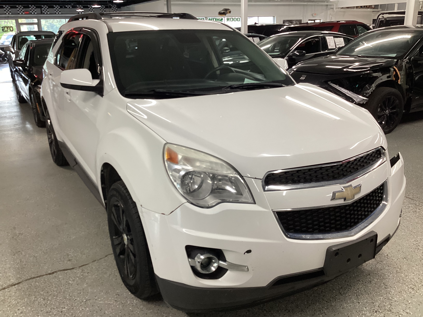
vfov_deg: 45.4
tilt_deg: -20.3
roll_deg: +1.5
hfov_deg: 58.4
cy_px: 158
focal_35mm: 31
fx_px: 379
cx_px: 212
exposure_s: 1/50
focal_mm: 3.3
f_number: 2.4
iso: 80
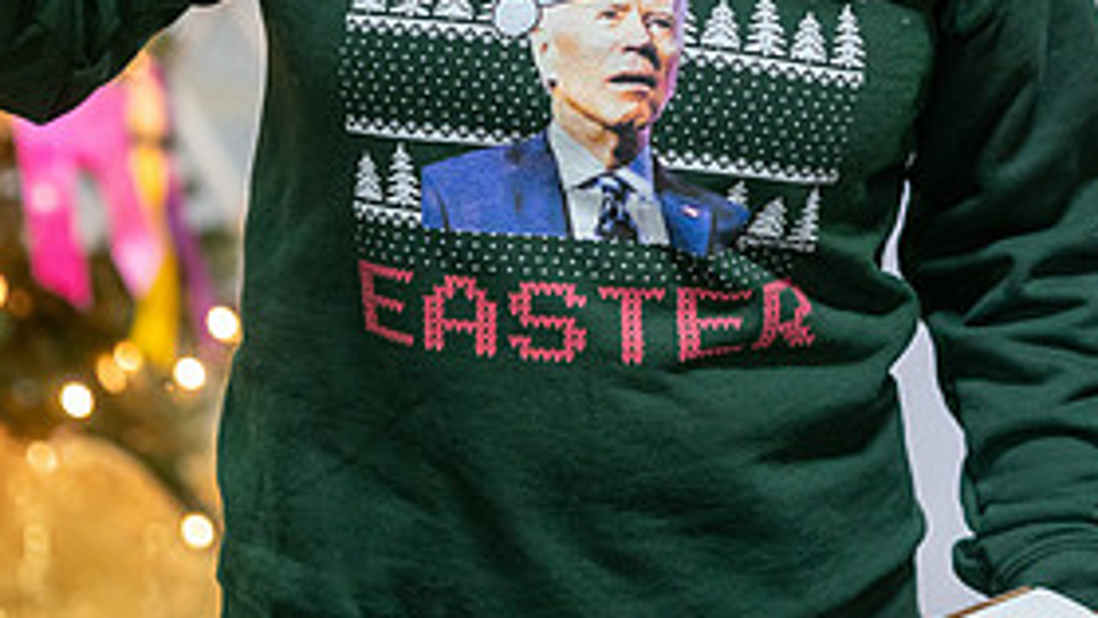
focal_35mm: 135
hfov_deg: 15.9
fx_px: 3931
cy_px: 28
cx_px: 539
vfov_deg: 8.9
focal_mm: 80
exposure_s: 1/160
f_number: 2.8
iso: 4000
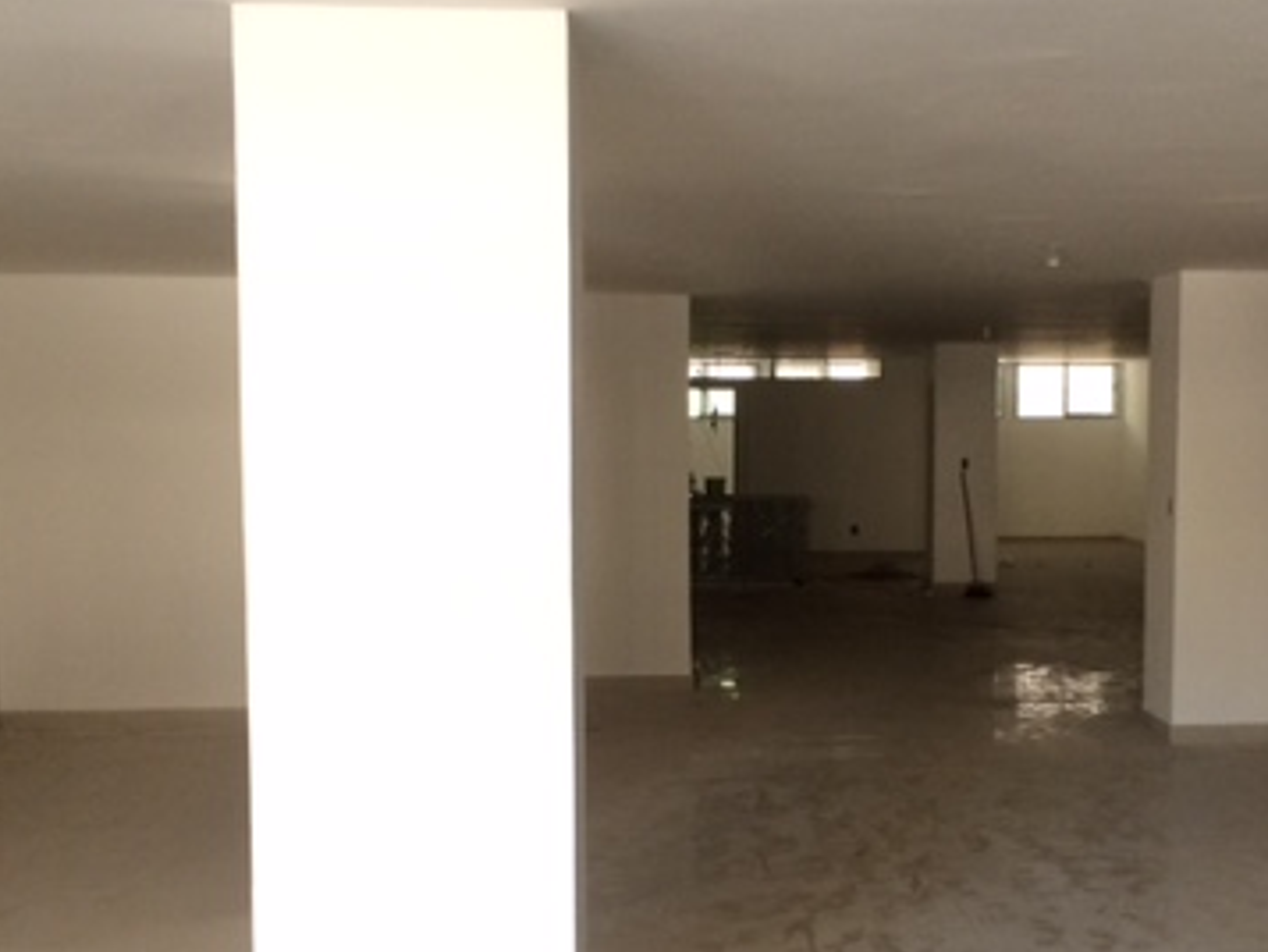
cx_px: 828
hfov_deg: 36.5
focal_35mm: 52
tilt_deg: -7.4
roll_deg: +1.5
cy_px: 597
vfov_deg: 27.9
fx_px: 1905
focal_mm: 4.15
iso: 100
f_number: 2.2
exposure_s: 1/30
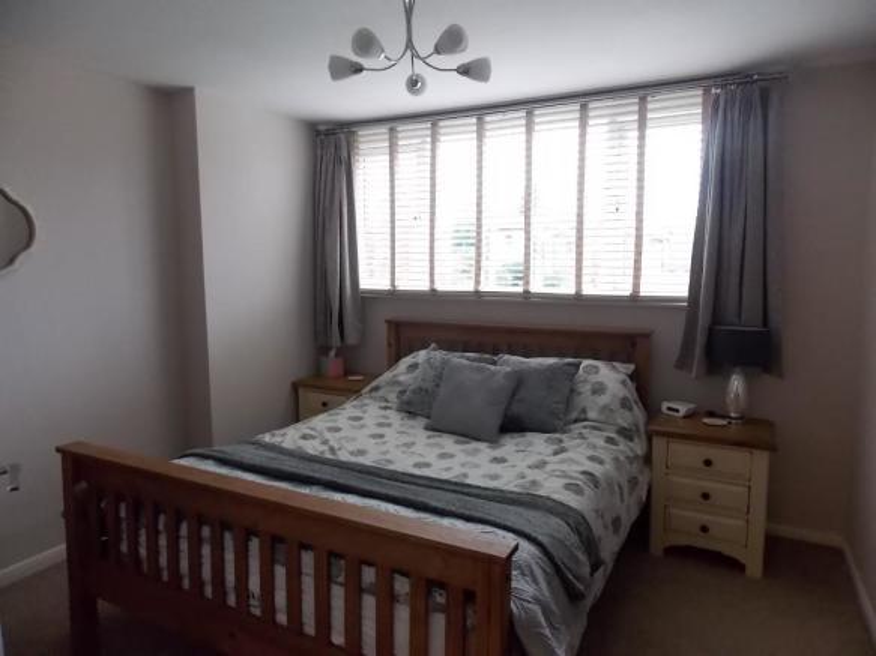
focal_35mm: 23
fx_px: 582
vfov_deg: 58.9
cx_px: 438
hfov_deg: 73.9
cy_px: 328
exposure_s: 1/30
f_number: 3.1
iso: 320
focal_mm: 4
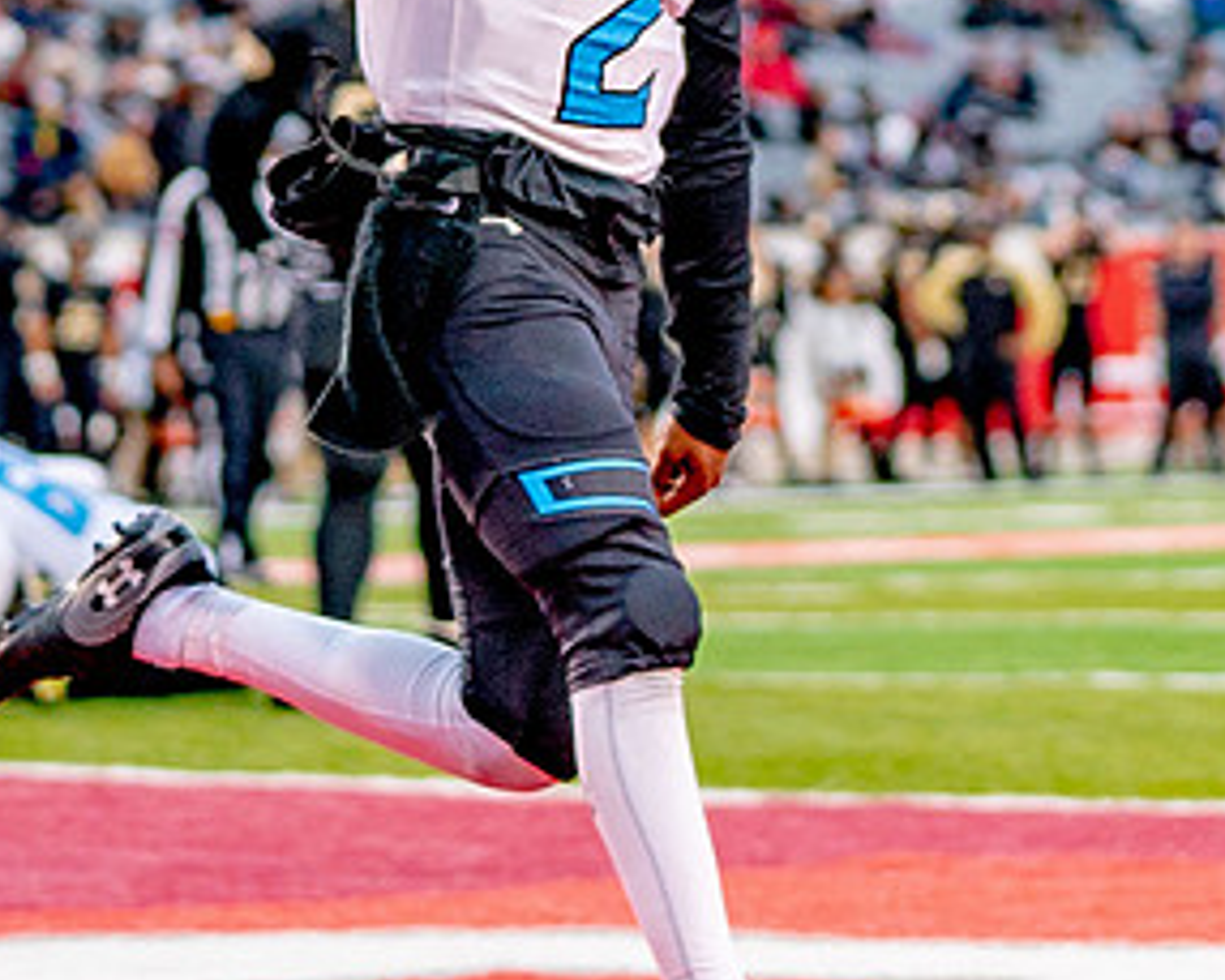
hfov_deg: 7.1
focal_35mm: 270
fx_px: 9792
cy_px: -19
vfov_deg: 5.7
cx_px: 1041
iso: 500
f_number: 2.8
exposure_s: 1/1000
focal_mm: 71
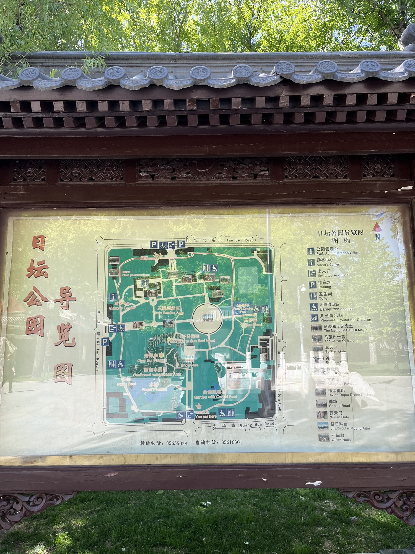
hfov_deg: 53.1
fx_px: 416
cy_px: 277
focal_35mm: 26
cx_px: 208
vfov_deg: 67.3
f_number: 1.6
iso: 50
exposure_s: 1/450
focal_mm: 5.1
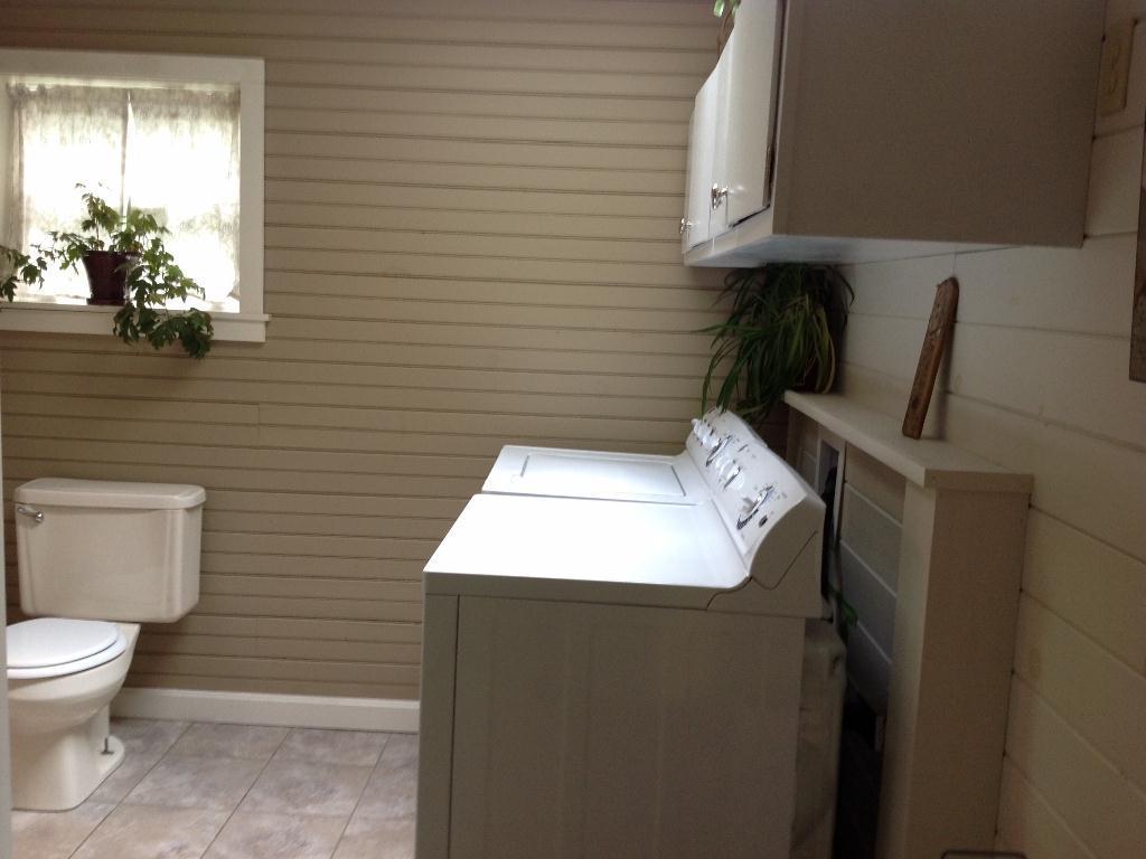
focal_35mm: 35
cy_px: 430
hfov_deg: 52.6
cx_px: 573
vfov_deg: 40.7
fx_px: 1159
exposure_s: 1/15
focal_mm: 4.28
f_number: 2.4
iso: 80
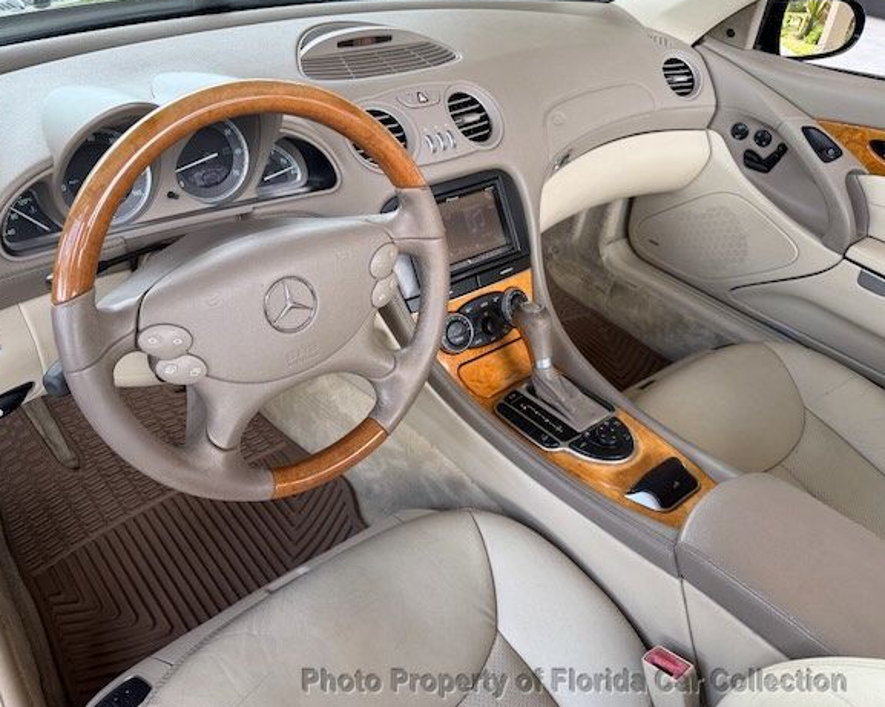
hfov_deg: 66.0
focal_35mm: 26
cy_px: 345
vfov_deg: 54.9
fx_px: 681
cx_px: 406
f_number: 1.78
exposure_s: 1/280
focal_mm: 6.76
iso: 80
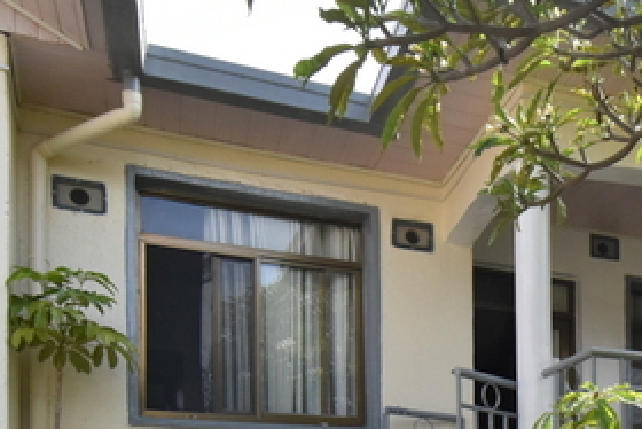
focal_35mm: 46
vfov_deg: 25.4
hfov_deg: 40.2
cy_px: 553
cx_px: 553
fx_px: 821
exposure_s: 1/750
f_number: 8
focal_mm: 10
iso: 800
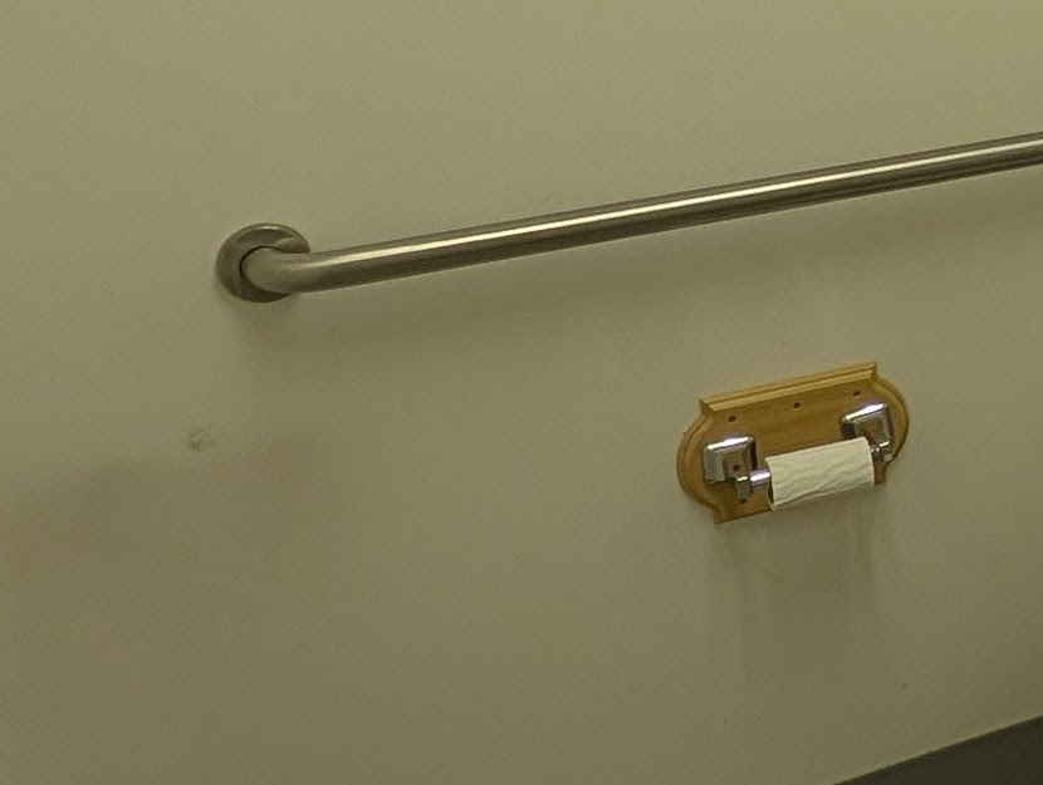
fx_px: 1780
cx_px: 1528
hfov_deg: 25.4
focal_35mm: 59
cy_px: 0
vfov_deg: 23.8
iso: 78
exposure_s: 1/120
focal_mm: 2.02
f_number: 1.7
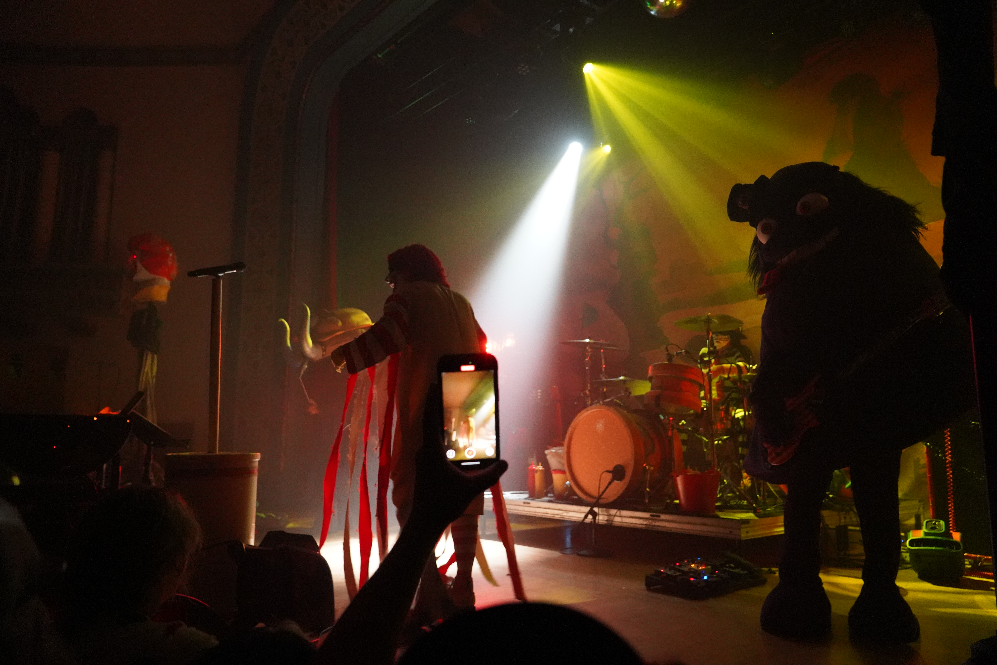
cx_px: 498
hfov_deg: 69.4
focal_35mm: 26
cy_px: 332
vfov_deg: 49.6
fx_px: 720
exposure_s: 1/50
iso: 12800
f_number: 4
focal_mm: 26
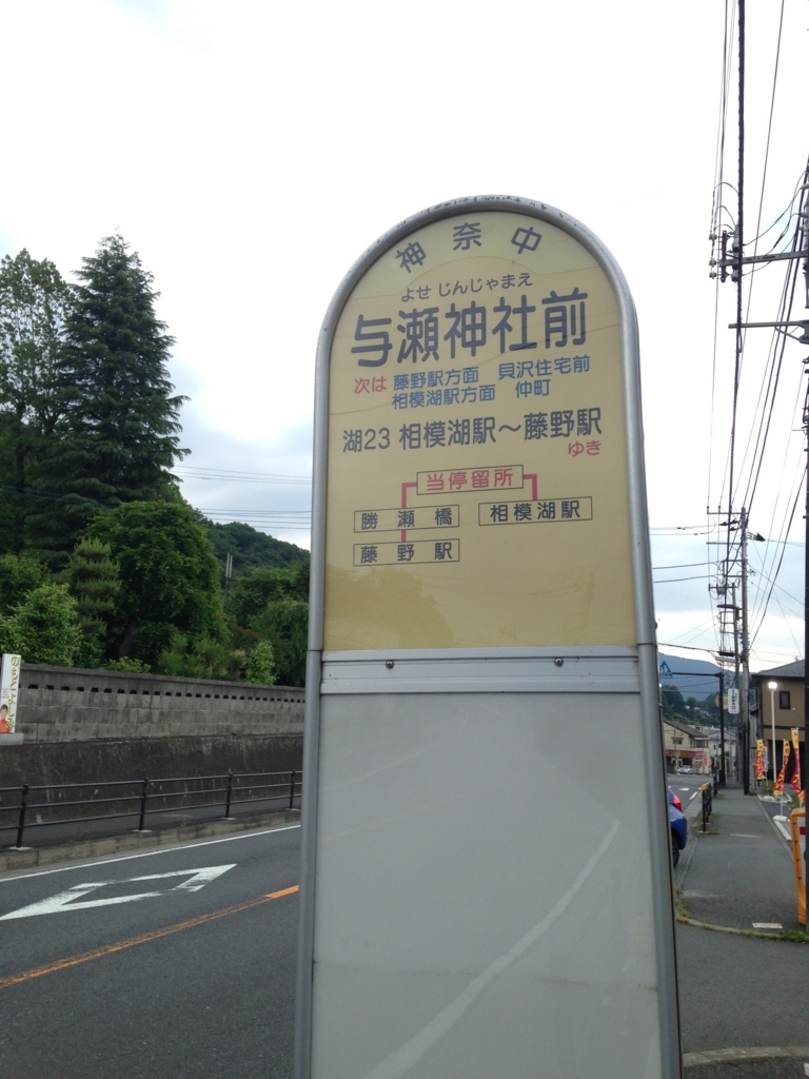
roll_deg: -2.7
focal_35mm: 33
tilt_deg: +11.7
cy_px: 540
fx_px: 1028
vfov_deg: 55.4
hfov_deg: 42.9
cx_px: 404
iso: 50
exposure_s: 1/191
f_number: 2.4
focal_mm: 4.12
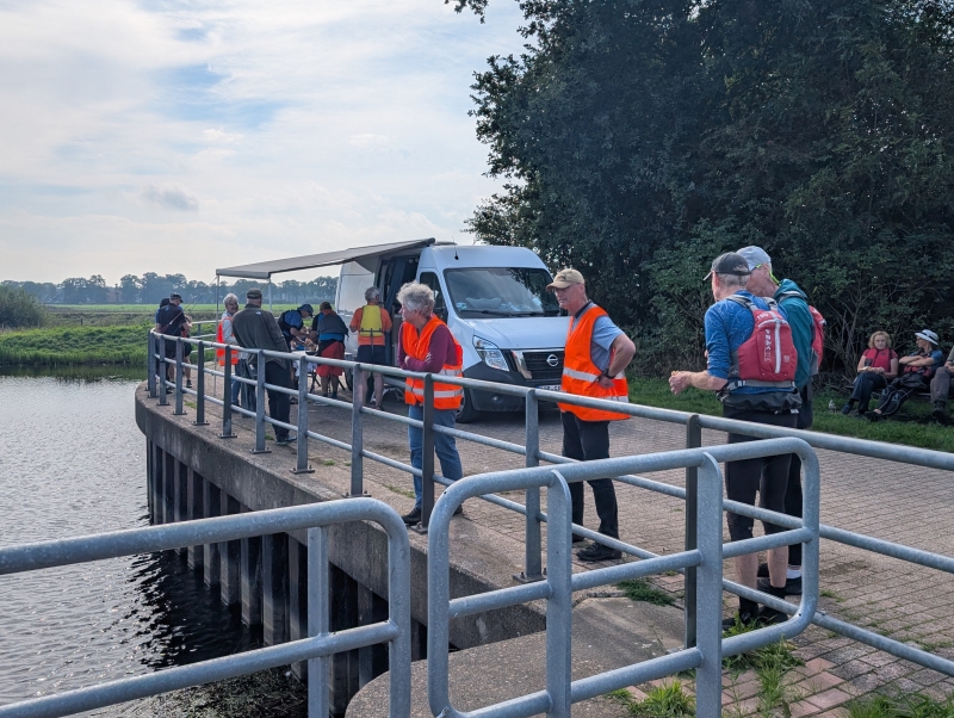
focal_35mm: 30
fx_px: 828
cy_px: 308
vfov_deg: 46.8
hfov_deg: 59.9
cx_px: 475
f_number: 1.68
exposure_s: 1/1961
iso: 22
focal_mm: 6.9
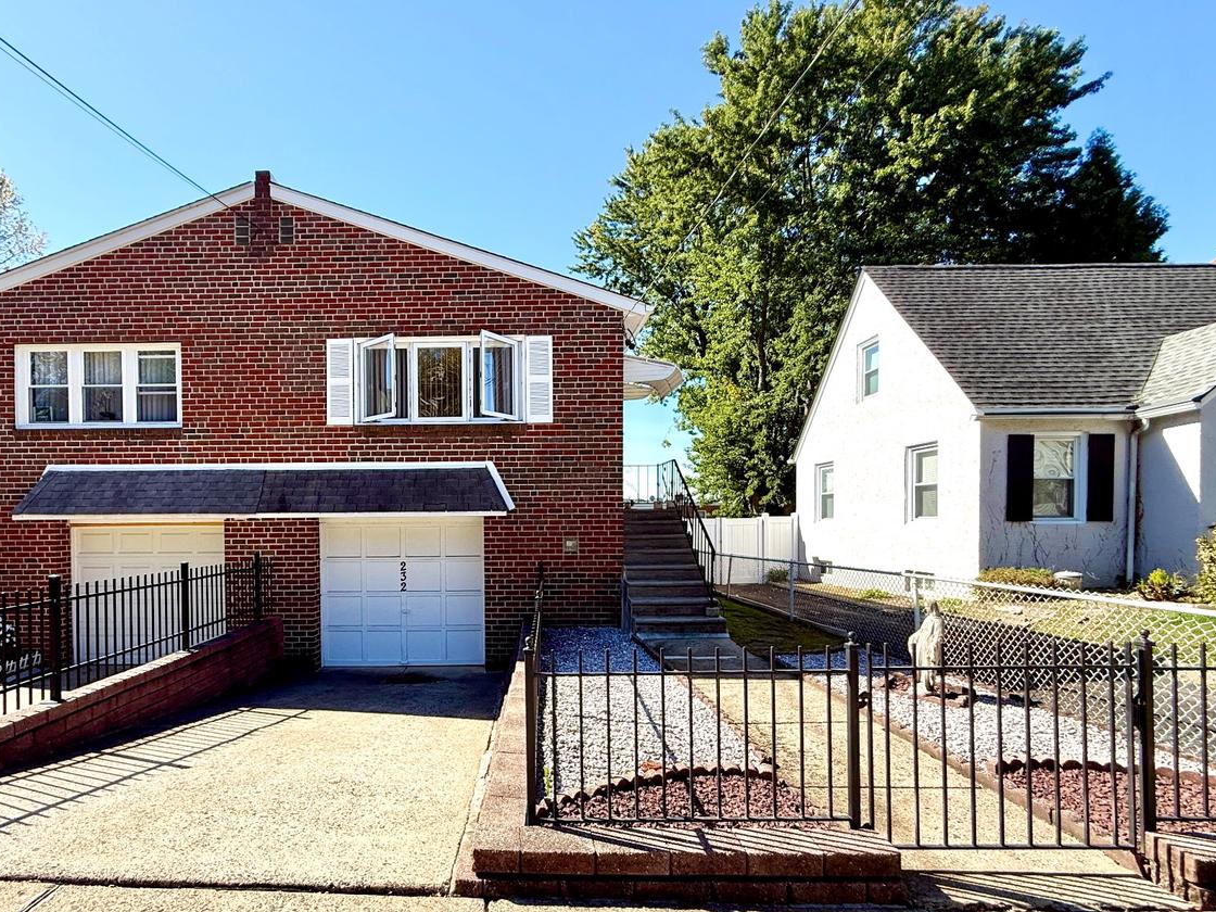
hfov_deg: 87.0
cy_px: 534
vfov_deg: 71.1
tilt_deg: -0.9
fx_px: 632
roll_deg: +0.3
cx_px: 509
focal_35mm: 18
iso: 64
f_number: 2.2
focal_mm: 2.22
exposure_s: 1/1259
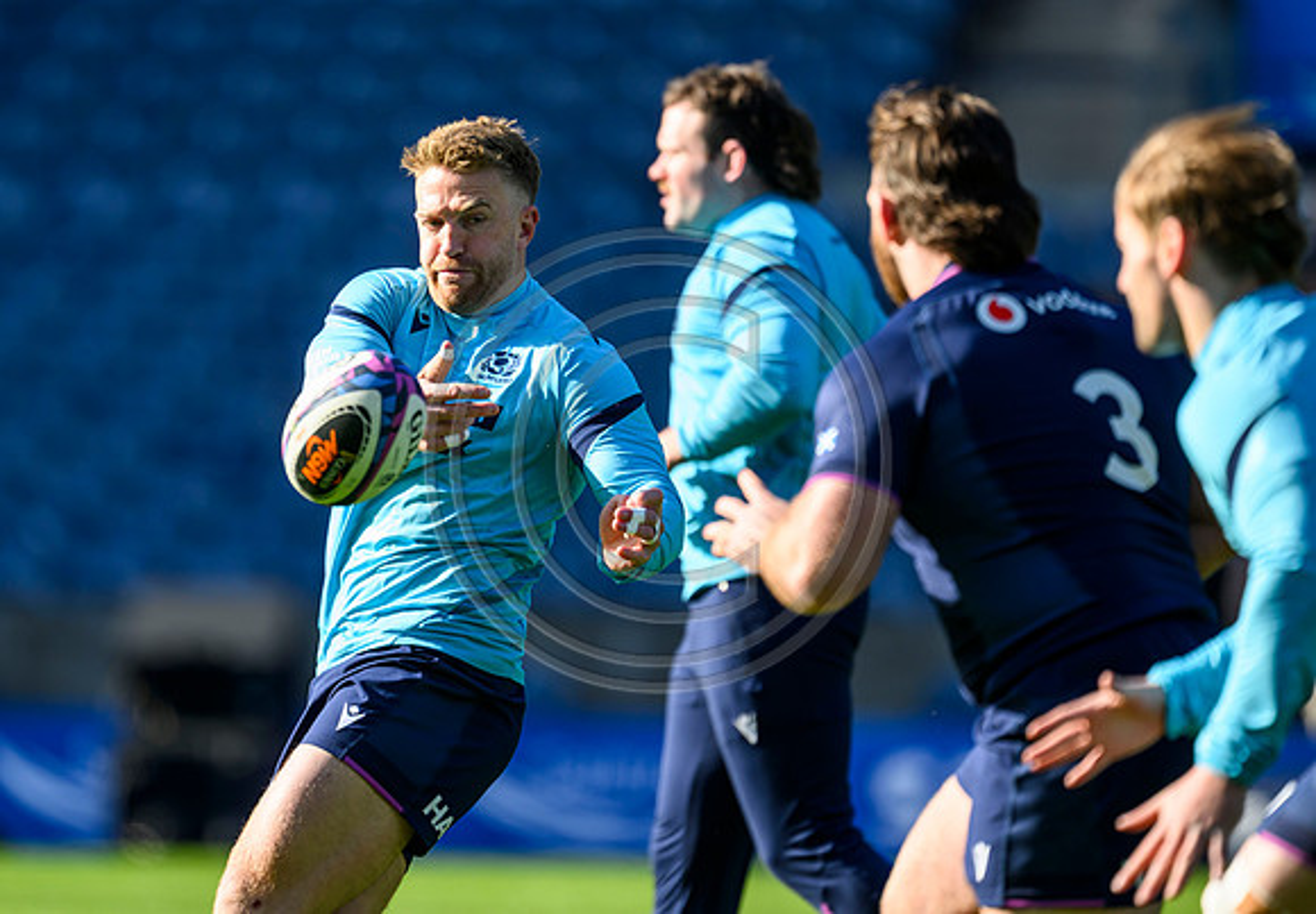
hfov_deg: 3.2
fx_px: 23574
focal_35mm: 637
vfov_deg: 2.2
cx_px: 558
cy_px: 409
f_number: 4
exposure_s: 1/2000
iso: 500
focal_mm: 560
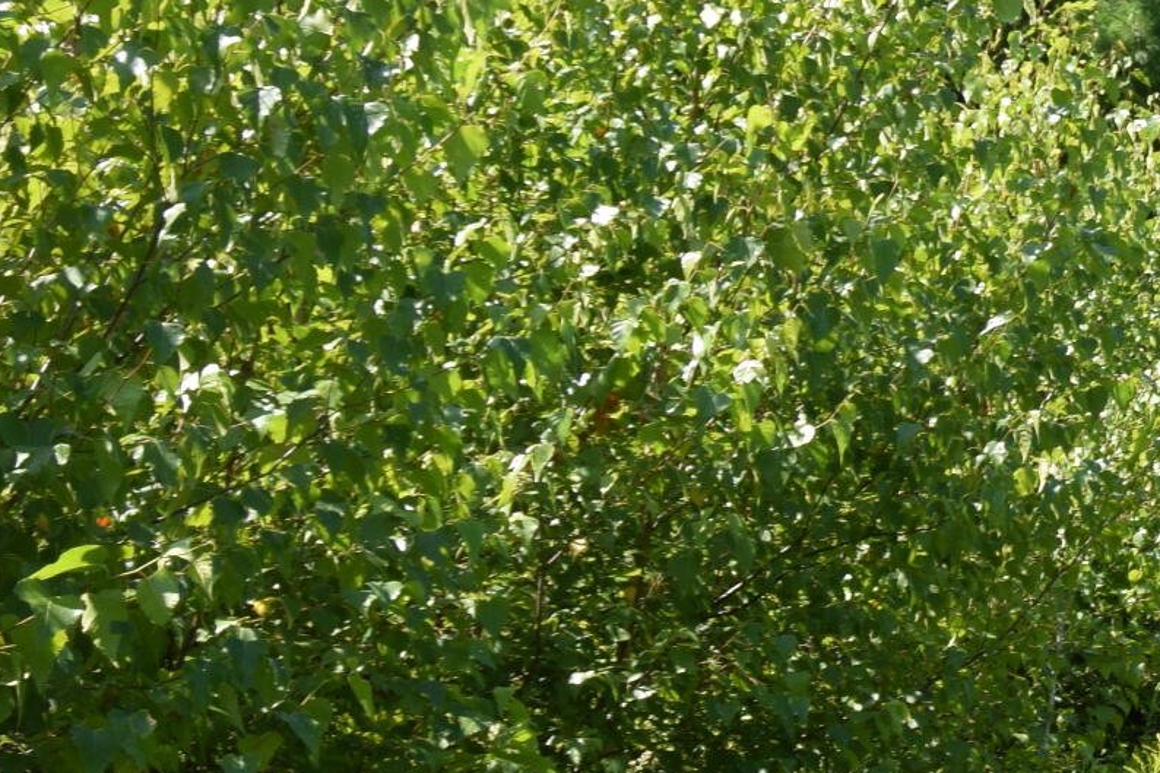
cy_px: 304
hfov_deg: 17.0
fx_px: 3286
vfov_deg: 13.4
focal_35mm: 102
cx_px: 1984
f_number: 8
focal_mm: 18
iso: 220
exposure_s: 1/250
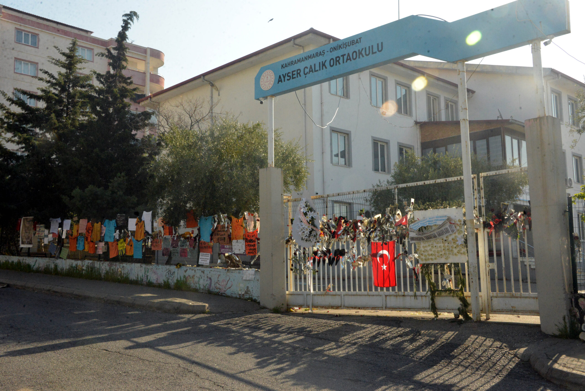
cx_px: 292
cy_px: 196
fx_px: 618
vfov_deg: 35.1
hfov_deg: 50.7
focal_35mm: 38
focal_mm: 38
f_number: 18
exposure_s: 1/1250
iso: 5000
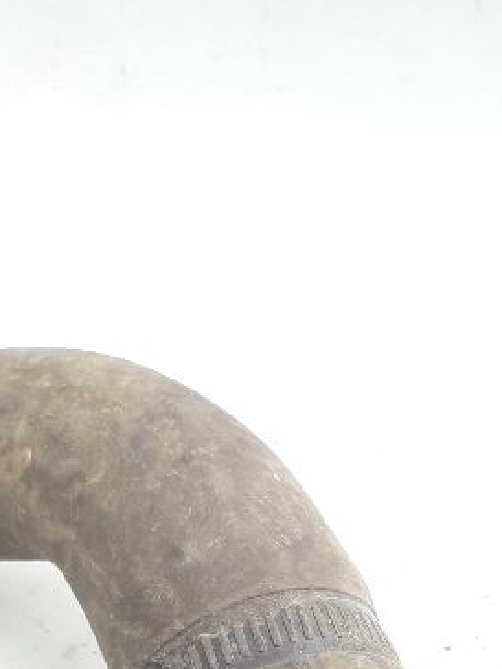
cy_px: 548
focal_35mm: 76
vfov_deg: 25.2
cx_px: -228
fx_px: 1470
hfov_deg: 17.6
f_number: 1.9
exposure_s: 1/175
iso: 40
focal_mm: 3.6
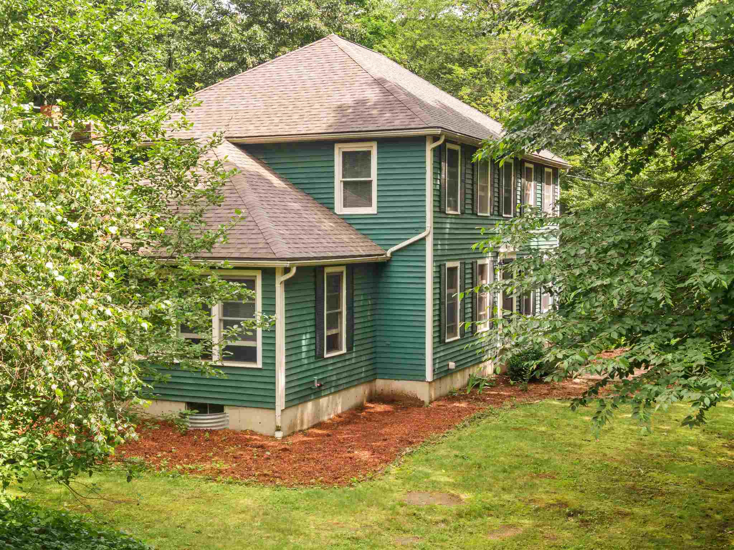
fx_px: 996
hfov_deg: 40.5
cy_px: 275
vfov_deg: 30.9
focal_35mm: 47
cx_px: 367
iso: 100
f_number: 3.8
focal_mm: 8.42
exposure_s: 1/120
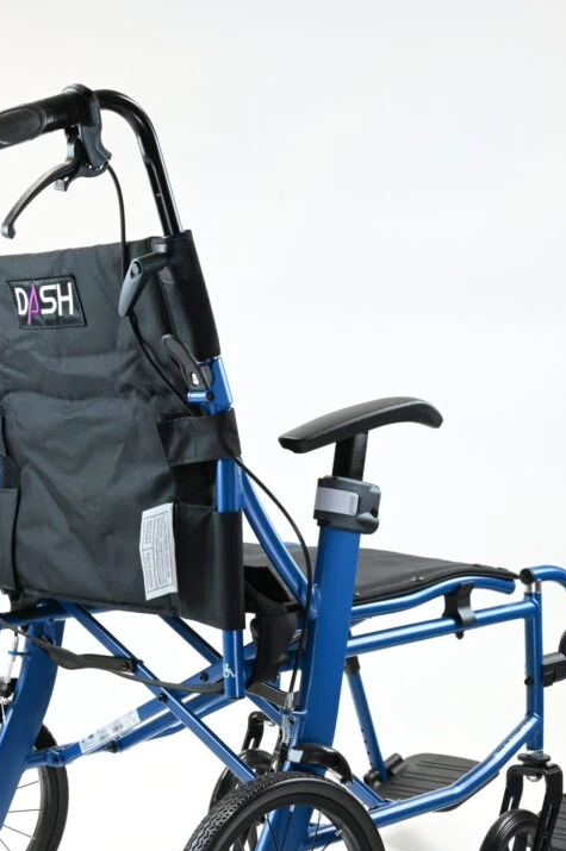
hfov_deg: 19.7
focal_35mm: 69
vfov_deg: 29.1
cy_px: 545
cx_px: 219
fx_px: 1631
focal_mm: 41
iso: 100
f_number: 13
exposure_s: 1/1.3
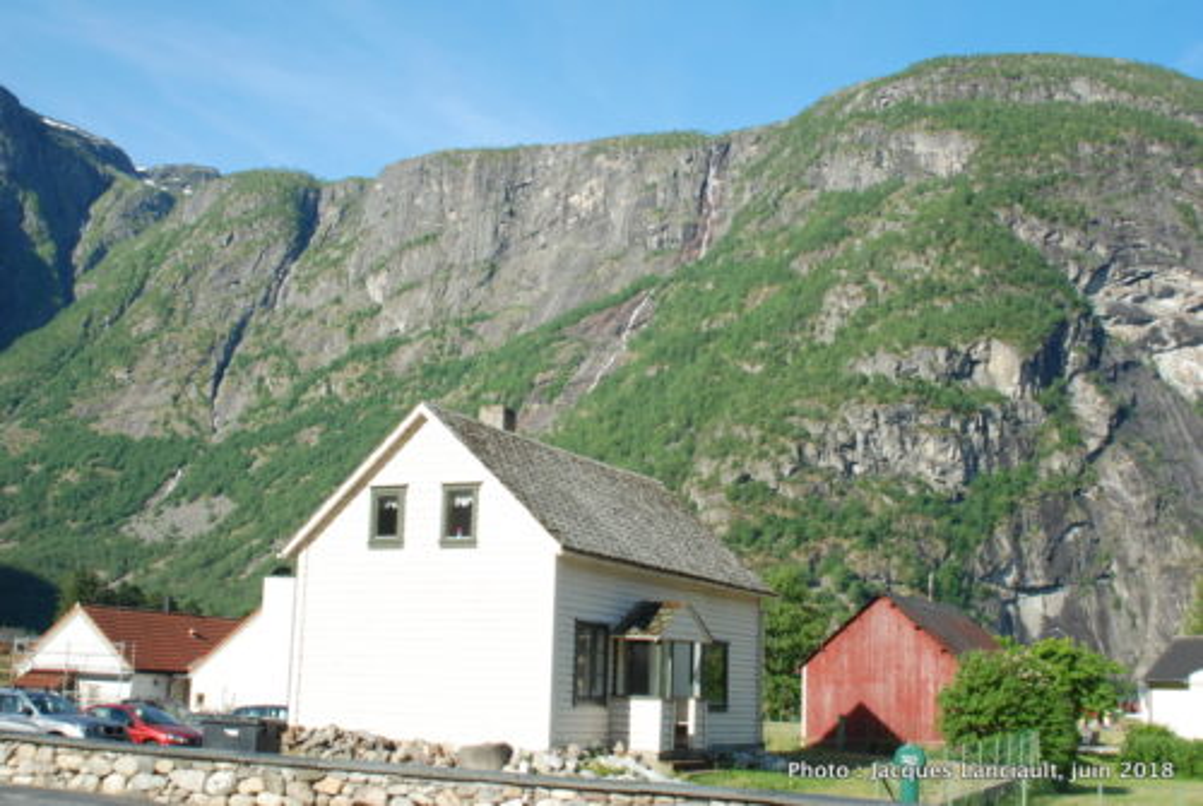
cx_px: 602
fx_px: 1406
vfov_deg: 32.0
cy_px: 403
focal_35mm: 42
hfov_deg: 46.3
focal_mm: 28
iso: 100
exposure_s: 1/80
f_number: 11
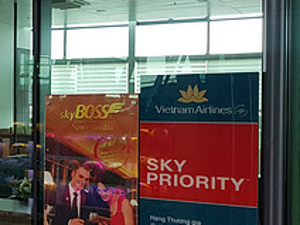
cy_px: 131
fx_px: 615
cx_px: -58
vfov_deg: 20.7
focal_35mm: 71
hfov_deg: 24.8
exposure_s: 1/100
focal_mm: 4.2
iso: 80
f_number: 1.7
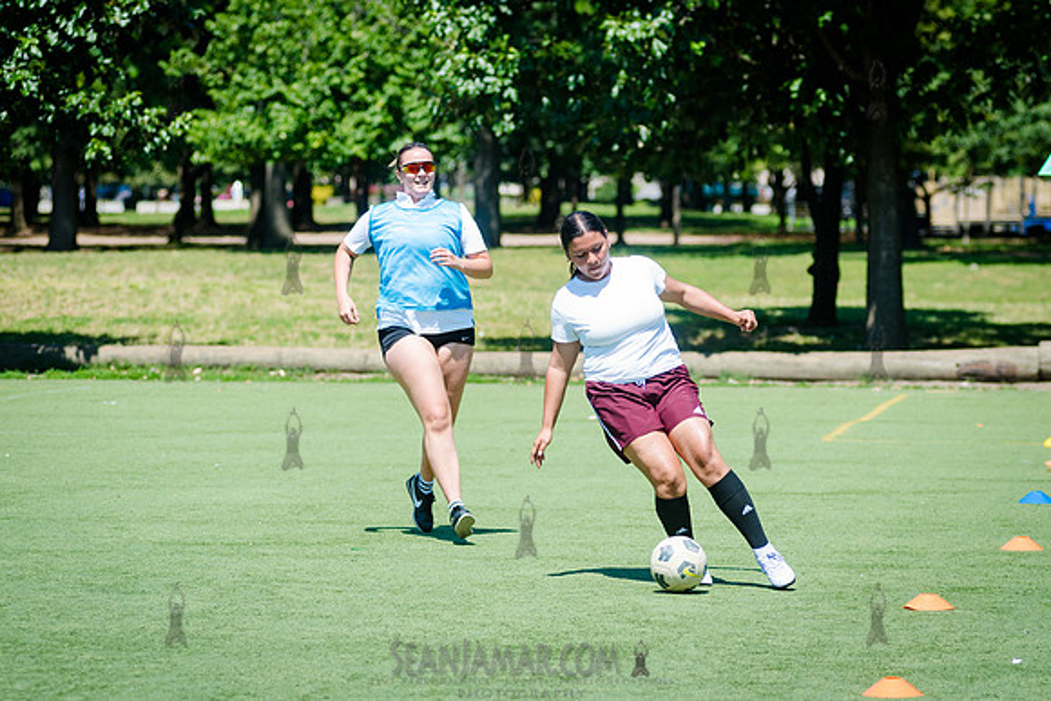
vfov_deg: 7.8
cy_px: 397
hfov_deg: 11.7
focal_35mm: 175
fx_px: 5117
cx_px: 642
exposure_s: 1/1000
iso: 200
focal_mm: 125
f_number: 4
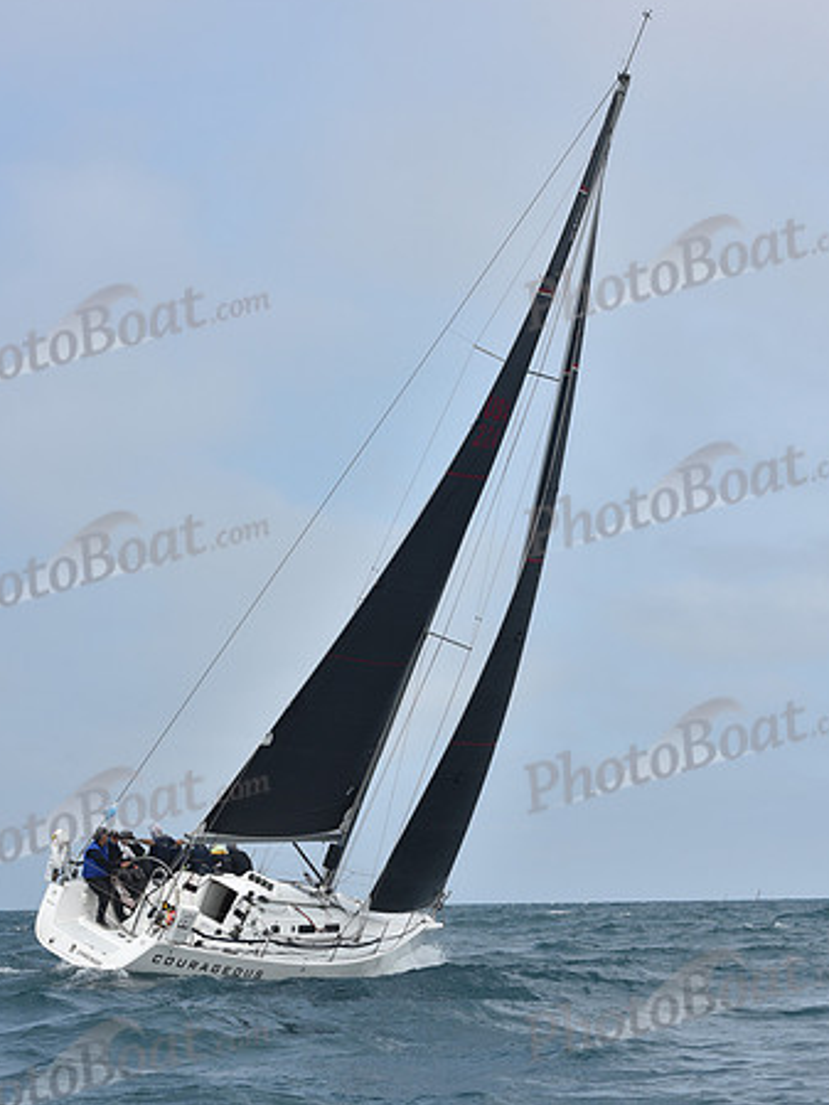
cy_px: 657
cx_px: 397
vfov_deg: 22.5
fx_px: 2777
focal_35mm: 87
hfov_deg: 17.0
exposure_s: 1/800
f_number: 10
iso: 250
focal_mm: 70
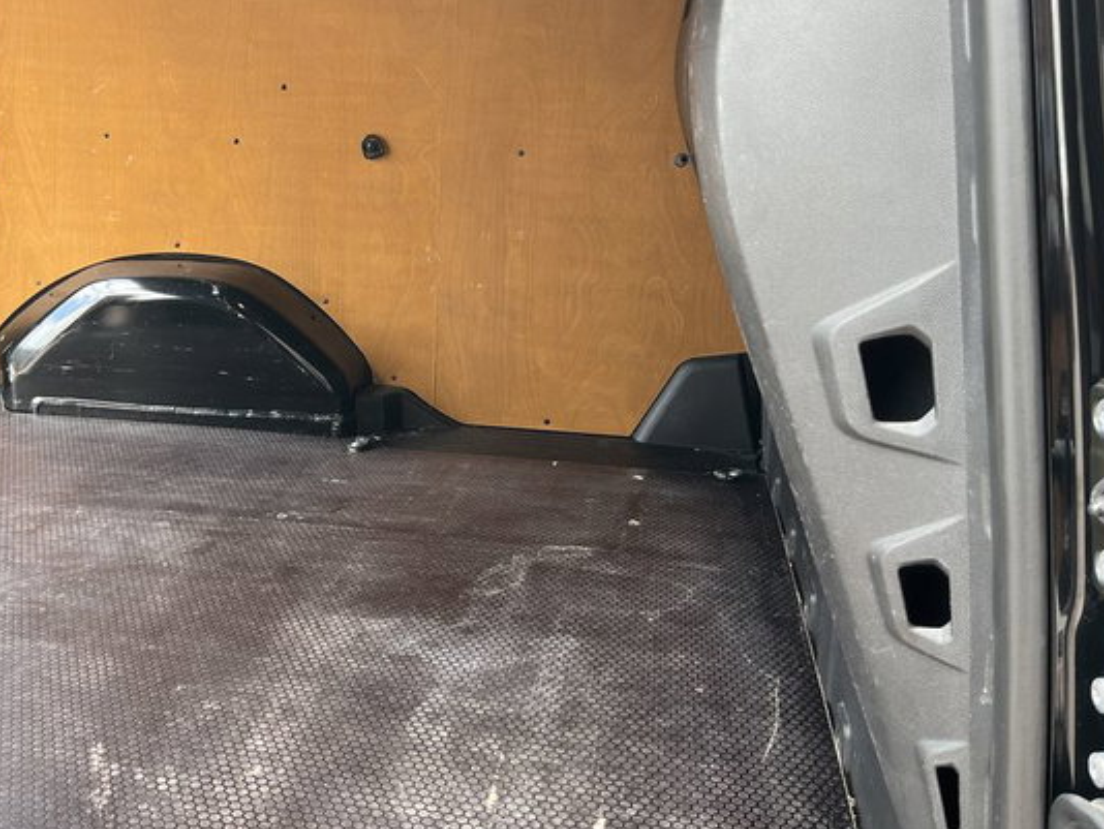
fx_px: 1181
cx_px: 368
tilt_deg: -10.2
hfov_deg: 49.3
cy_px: 254
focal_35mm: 37
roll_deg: +0.2
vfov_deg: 38.1
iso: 64
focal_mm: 5.1
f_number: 1.6
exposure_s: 1/121
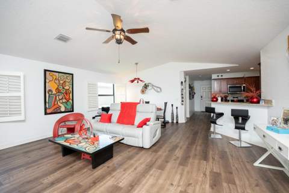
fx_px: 120
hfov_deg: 100.4
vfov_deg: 77.3
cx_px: 144
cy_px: 96
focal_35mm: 15
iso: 400
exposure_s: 1/125
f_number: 4
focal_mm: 10
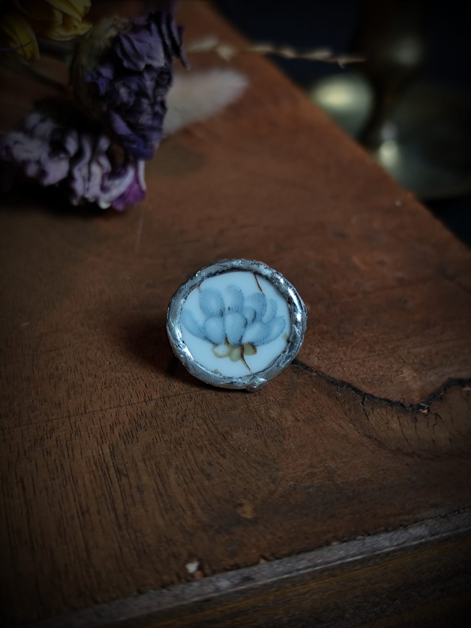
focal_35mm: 46
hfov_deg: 31.5
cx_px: 236
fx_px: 835
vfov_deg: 41.2
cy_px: 314
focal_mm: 6.19
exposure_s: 1/50
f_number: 1.65
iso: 320
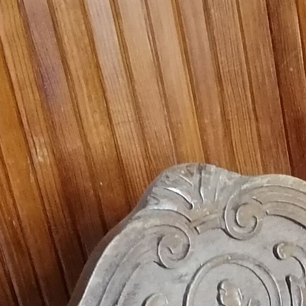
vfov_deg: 11.1
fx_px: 1380
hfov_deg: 12.1
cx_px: 445
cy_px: 665
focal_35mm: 138
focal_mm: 4.75
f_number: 1.8
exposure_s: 1/17.1
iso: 1250
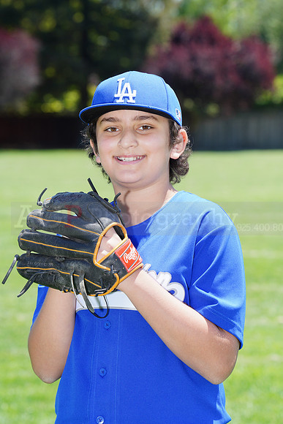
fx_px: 2192
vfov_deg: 11.1
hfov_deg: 7.4
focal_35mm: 186
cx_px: 142
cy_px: 212
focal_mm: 186
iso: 200
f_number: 9
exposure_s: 1/200
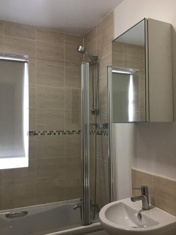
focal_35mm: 31
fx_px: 210
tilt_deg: +2.7
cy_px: 118
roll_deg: +0.4
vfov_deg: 58.4
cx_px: 88
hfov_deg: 45.4
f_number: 2.4
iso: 160
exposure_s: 1/33
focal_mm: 3.3
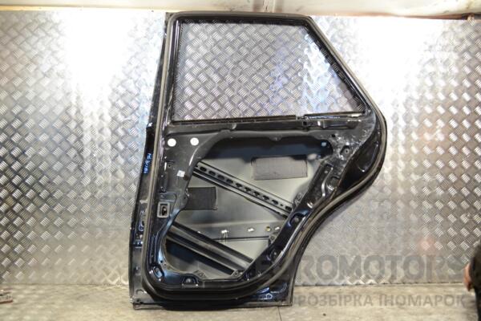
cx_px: 240
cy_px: 160
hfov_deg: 53.1
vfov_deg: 36.9
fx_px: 481
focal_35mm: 36
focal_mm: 24
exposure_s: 1/30
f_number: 4
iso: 250
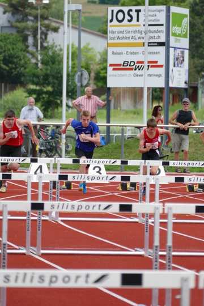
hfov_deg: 3.9
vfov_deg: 5.9
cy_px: 153
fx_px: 2992
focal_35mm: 352
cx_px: 102
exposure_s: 1/800
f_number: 4
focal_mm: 128.25
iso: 125
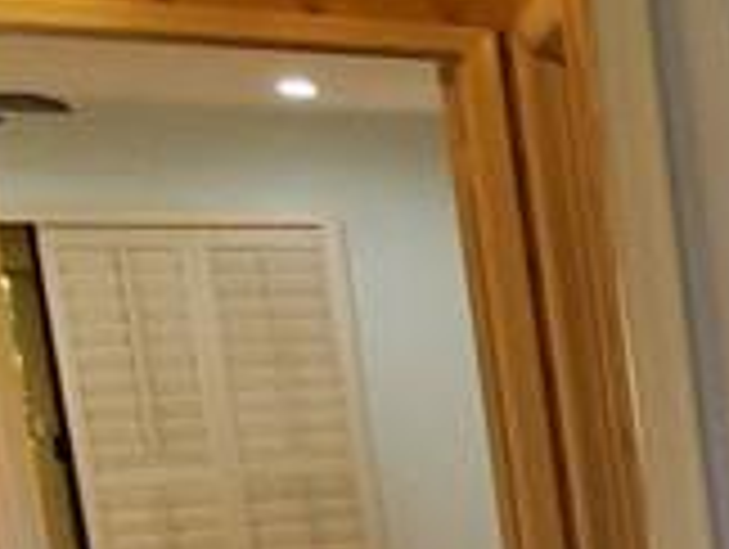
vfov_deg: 17.4
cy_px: 608
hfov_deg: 13.6
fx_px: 1729
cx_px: 1894
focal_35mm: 82
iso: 400
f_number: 2.2
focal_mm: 1.8
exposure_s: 1/59
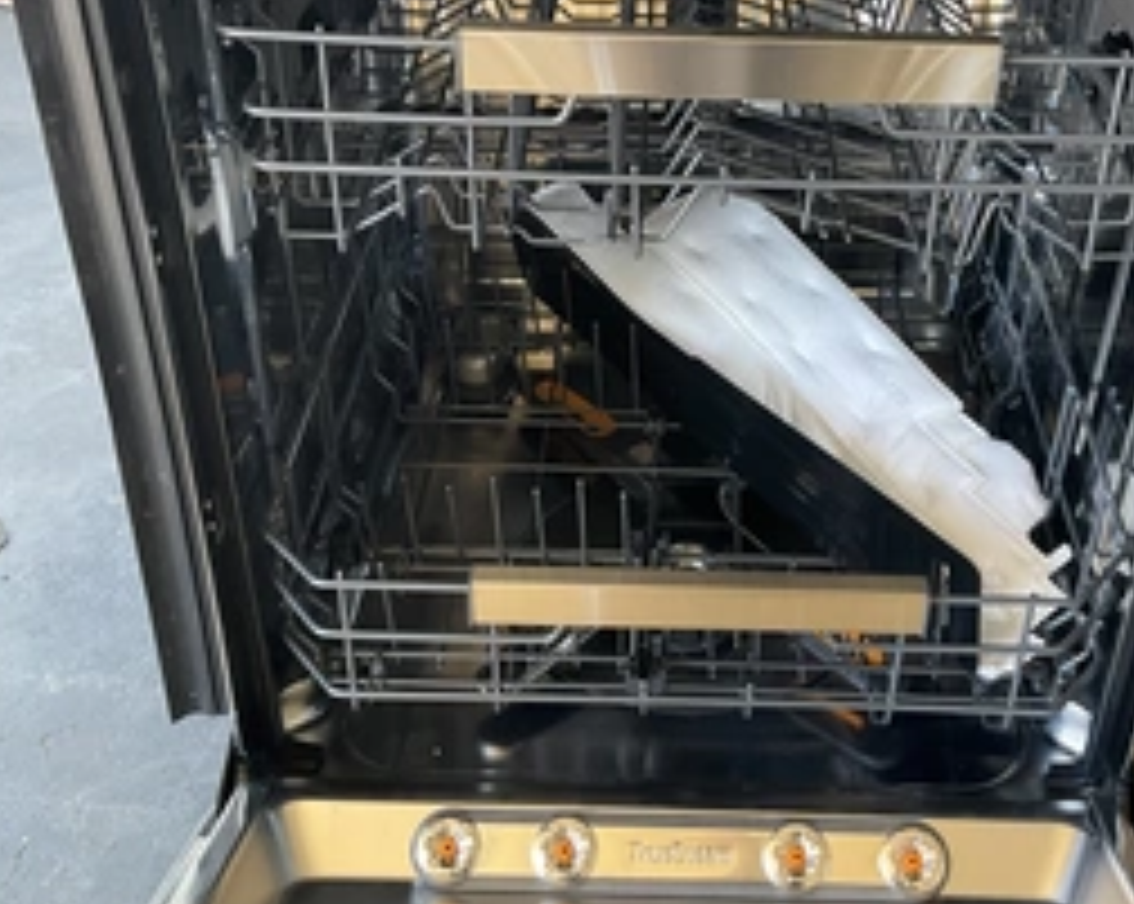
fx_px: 1509
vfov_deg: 33.1
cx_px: 688
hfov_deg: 41.0
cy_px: 306
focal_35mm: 45
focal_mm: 3
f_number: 1.8
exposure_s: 1/60
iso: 80
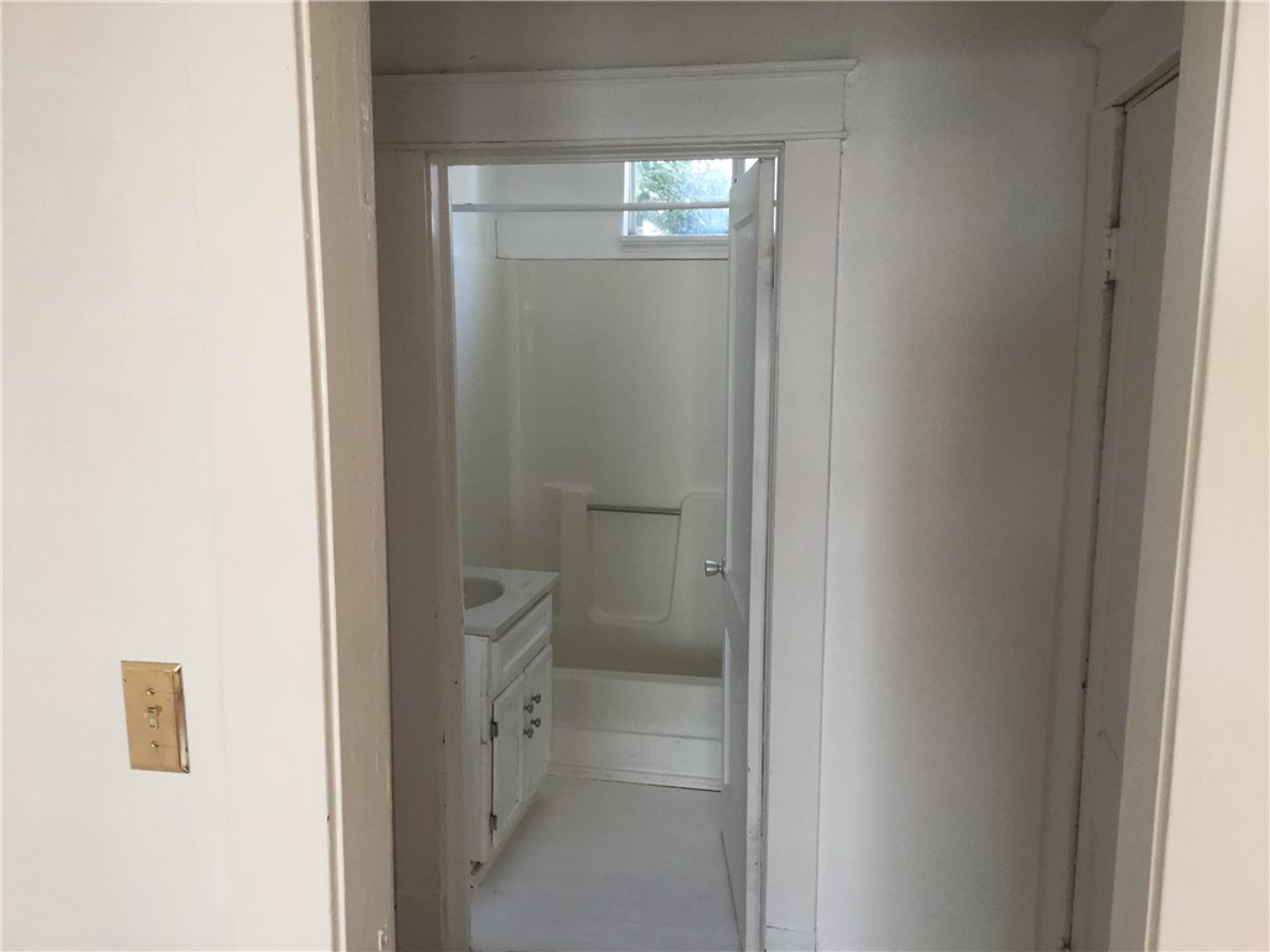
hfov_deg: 58.4
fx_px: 1137
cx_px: 635
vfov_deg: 45.4
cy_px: 476
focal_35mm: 31
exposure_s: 1/30
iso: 50
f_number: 2.4
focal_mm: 3.3
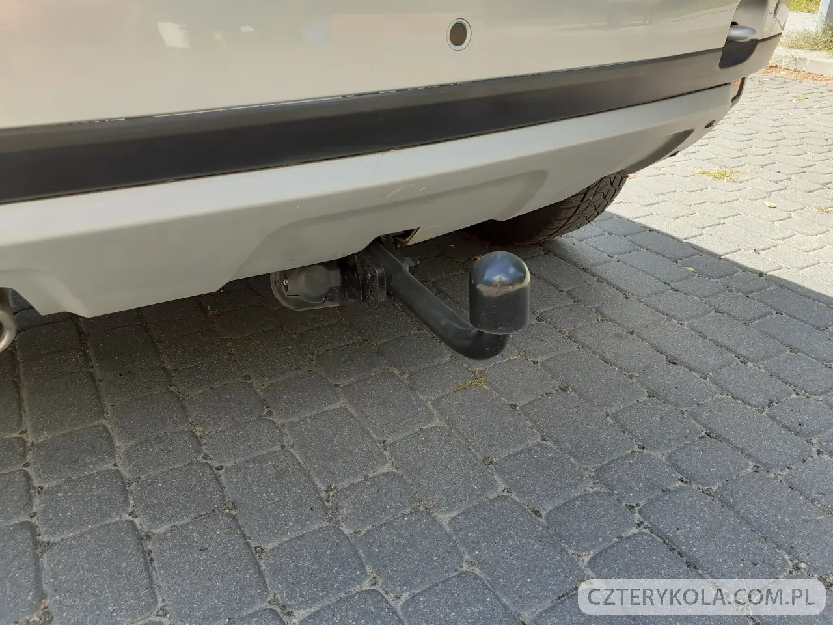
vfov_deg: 51.4
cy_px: 312
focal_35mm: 27
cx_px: 416
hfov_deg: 65.3
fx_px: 650
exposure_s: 1/209
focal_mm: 3.6
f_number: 1.9
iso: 40
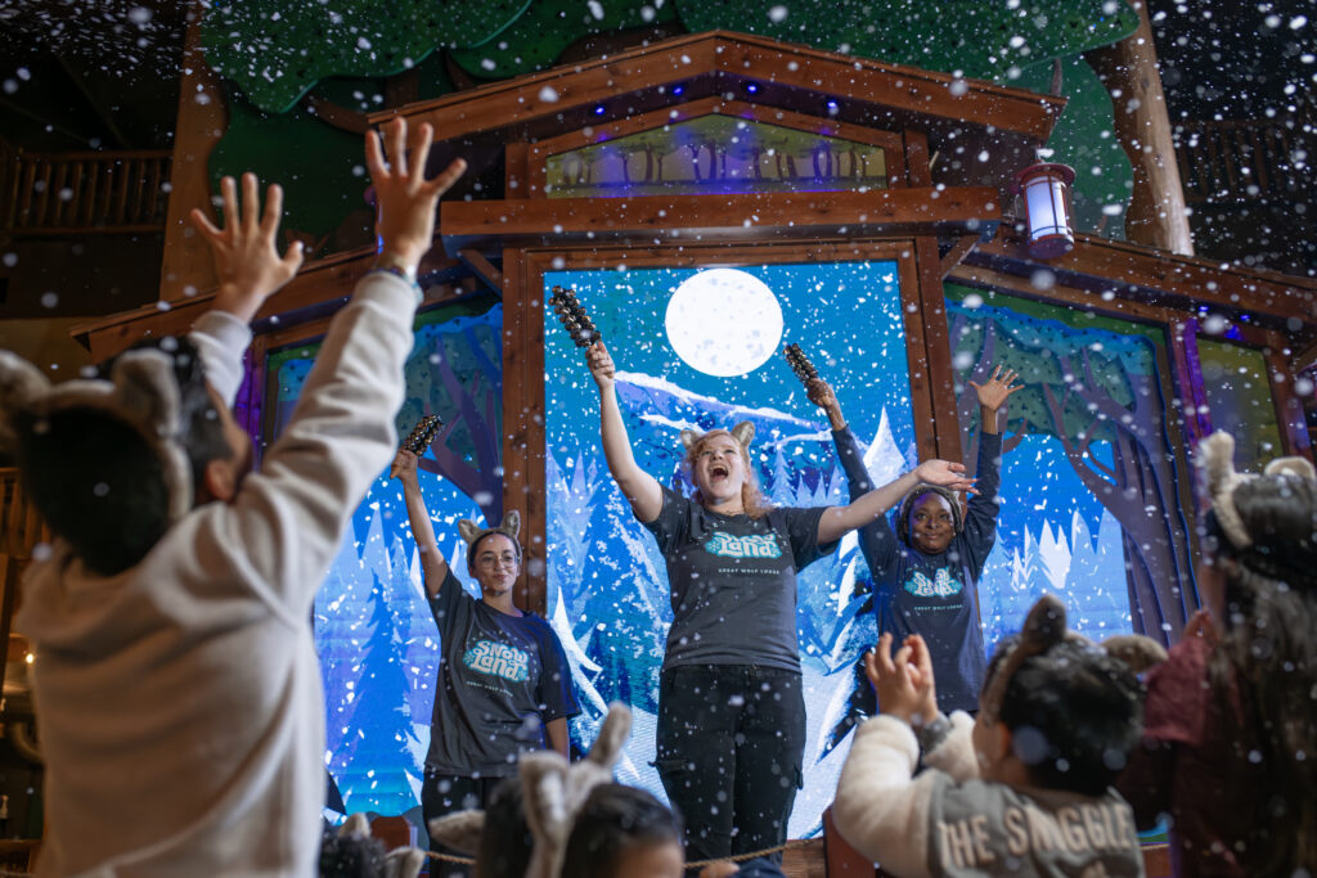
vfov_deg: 37.9
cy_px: 439
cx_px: 658
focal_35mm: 35
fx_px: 1281
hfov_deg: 54.4
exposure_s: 1/400
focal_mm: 35
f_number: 2.8
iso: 1600
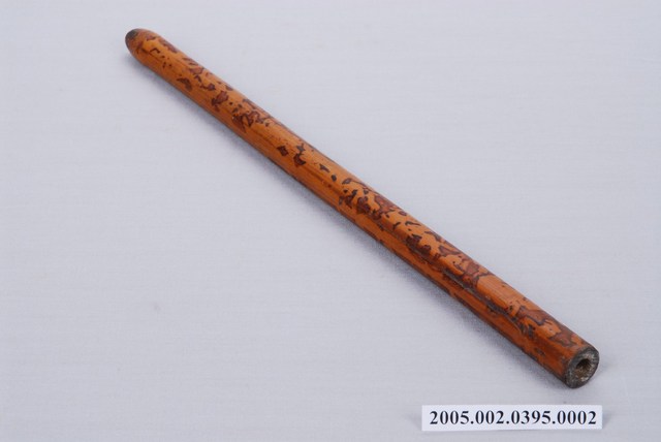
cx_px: 330
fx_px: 1930
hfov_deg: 19.4
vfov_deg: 13.1
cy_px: 221
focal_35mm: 105
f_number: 20
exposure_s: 1/80
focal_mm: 70
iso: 100
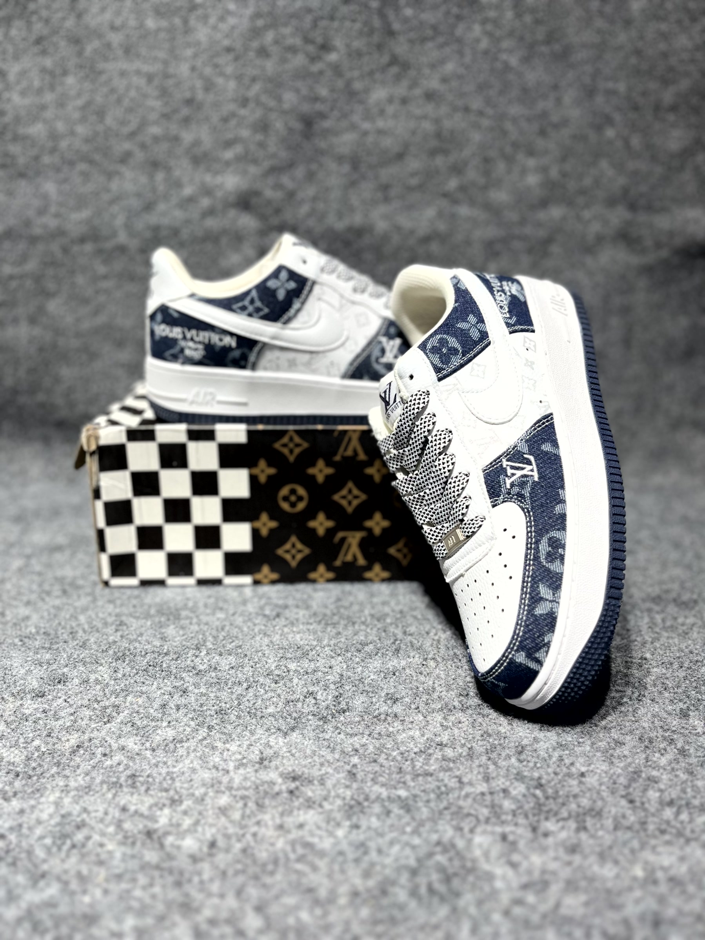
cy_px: 470
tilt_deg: -19.2
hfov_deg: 53.1
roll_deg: -0.2
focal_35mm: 26
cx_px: 352
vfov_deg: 67.3
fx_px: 706
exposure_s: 1/100
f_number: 1.6
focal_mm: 5.1
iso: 40
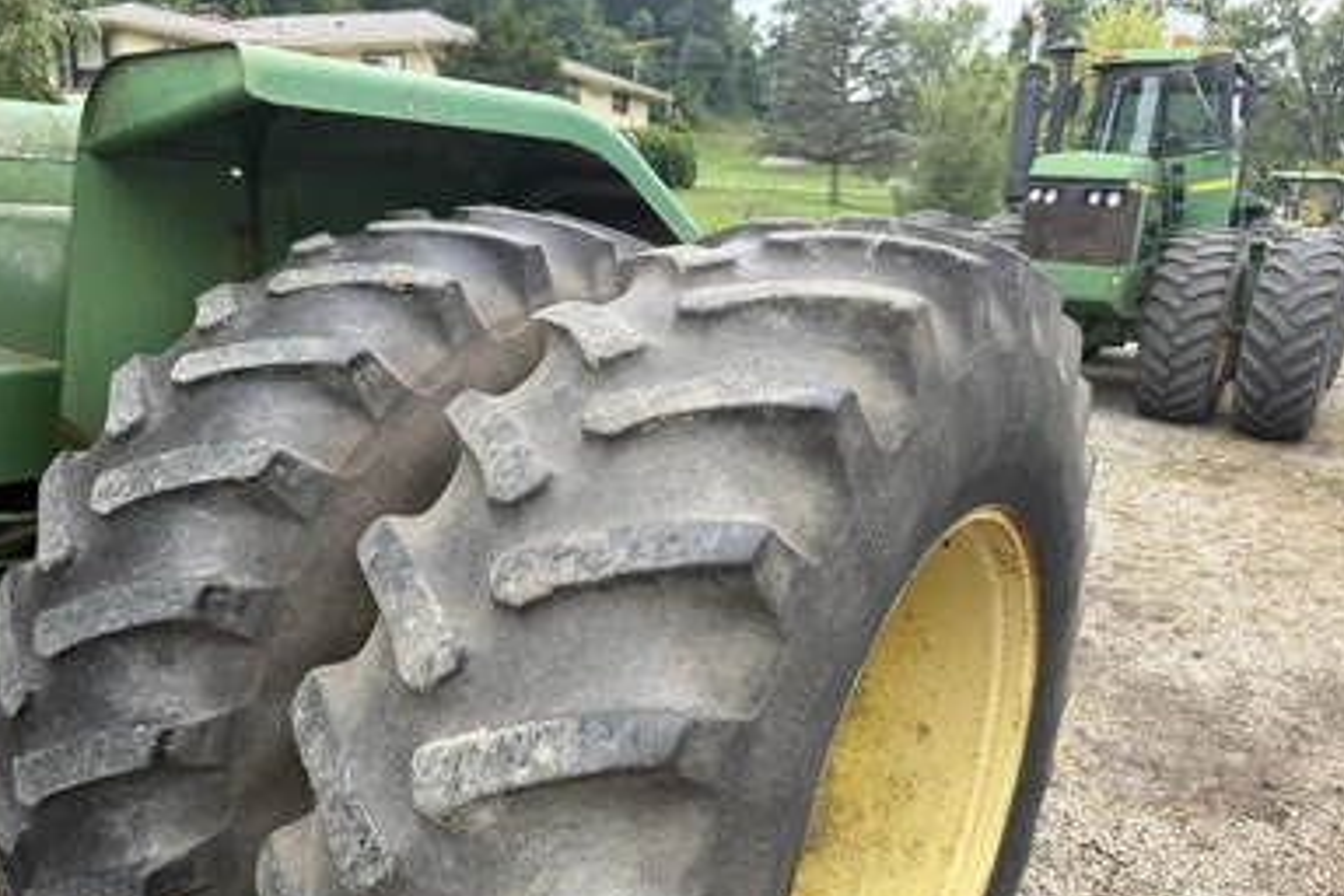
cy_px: 518
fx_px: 971
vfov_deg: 49.4
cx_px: 665
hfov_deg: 69.4
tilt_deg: -12.2
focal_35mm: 26
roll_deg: -1.1
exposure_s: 1/840
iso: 80
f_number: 1.78
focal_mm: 6.76
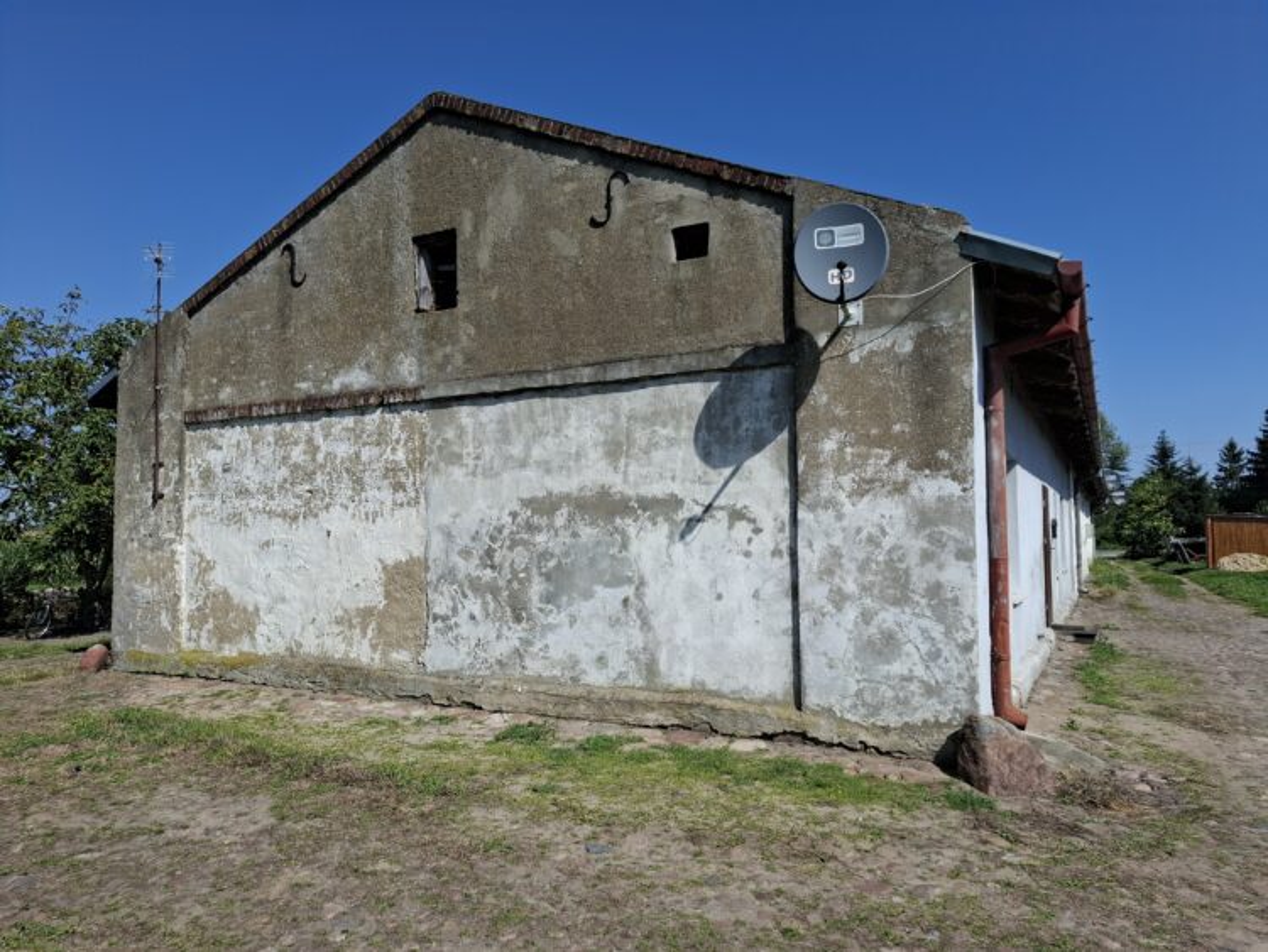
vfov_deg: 58.9
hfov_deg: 73.9
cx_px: 634
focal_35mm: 23
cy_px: 476
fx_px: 843
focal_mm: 5.54
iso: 50
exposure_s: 1/2283
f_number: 1.8
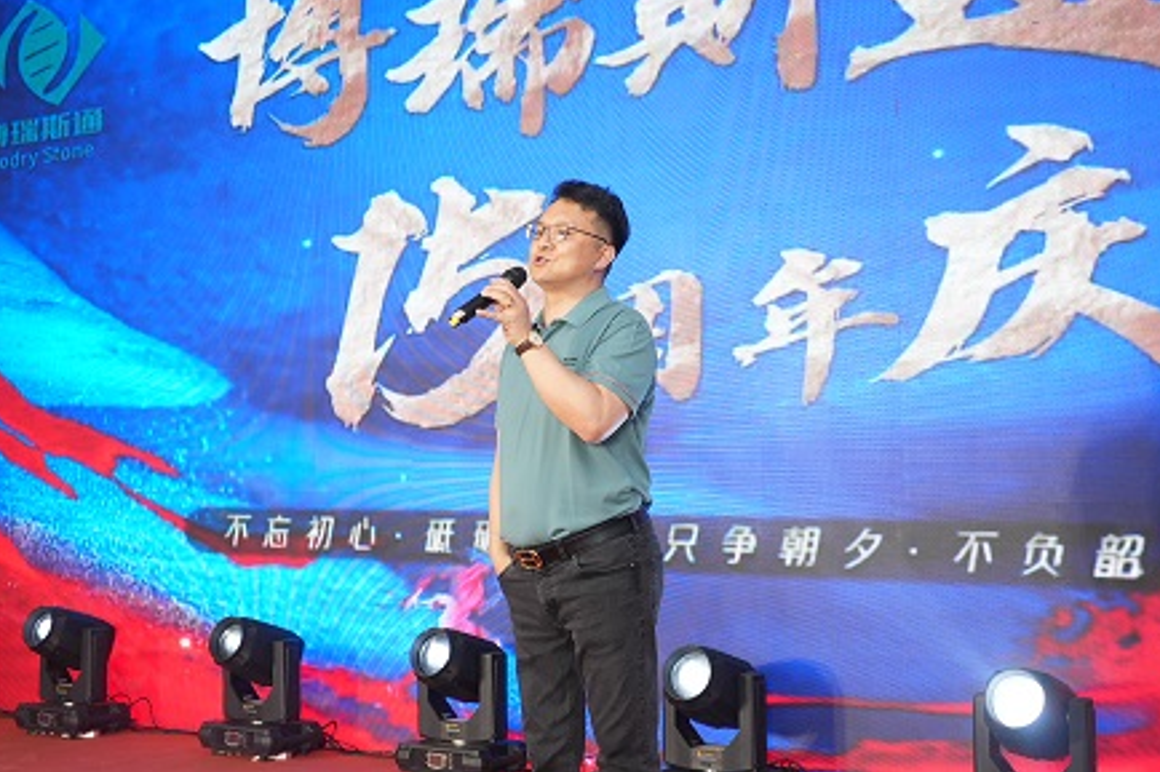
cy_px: 330
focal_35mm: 53
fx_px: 1707
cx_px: 585
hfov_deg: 37.5
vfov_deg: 25.5
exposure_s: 1/100
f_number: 4
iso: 500
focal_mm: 31
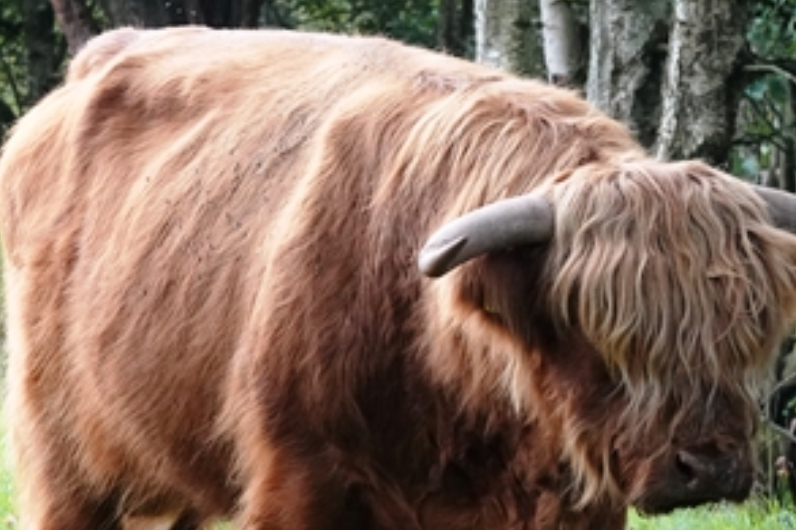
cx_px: 473
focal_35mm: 560
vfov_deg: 2.5
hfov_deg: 3.7
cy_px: 317
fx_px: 12375
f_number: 7.1
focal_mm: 93.9
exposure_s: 1/250
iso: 1250
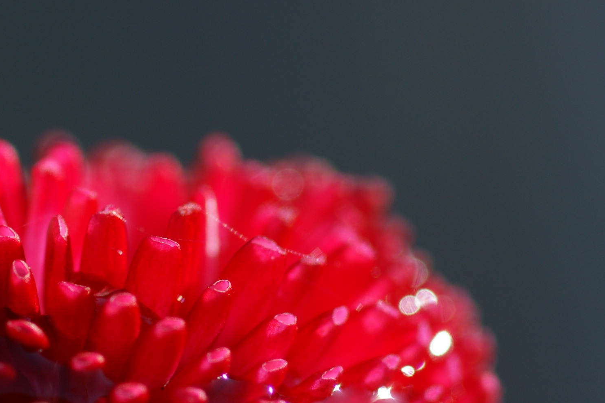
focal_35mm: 345
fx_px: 5797
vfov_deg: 4.0
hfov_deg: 6.0
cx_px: 143
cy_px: 290
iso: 100
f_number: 3.5
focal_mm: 100
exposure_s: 1/200
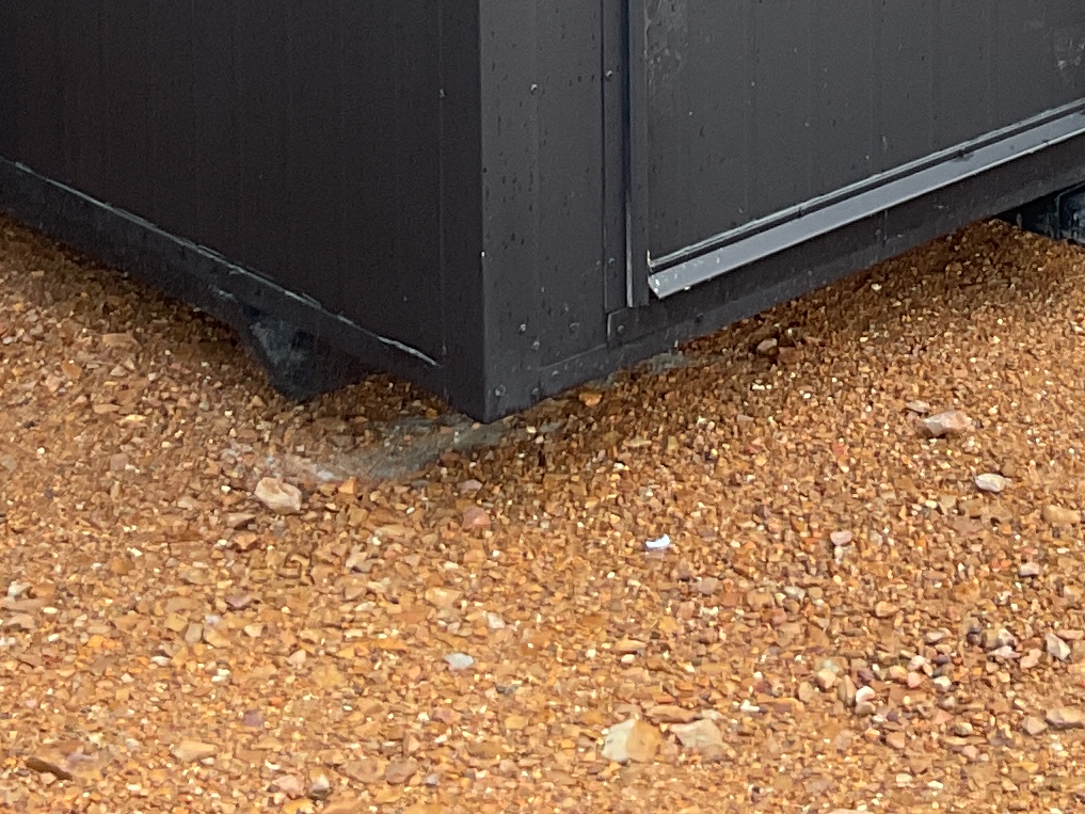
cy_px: -737
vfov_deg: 11.7
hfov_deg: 16.9
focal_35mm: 115
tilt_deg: -7.1
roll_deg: +0.4
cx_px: 929
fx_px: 3605
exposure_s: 1/120
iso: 25
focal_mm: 3
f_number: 1.8
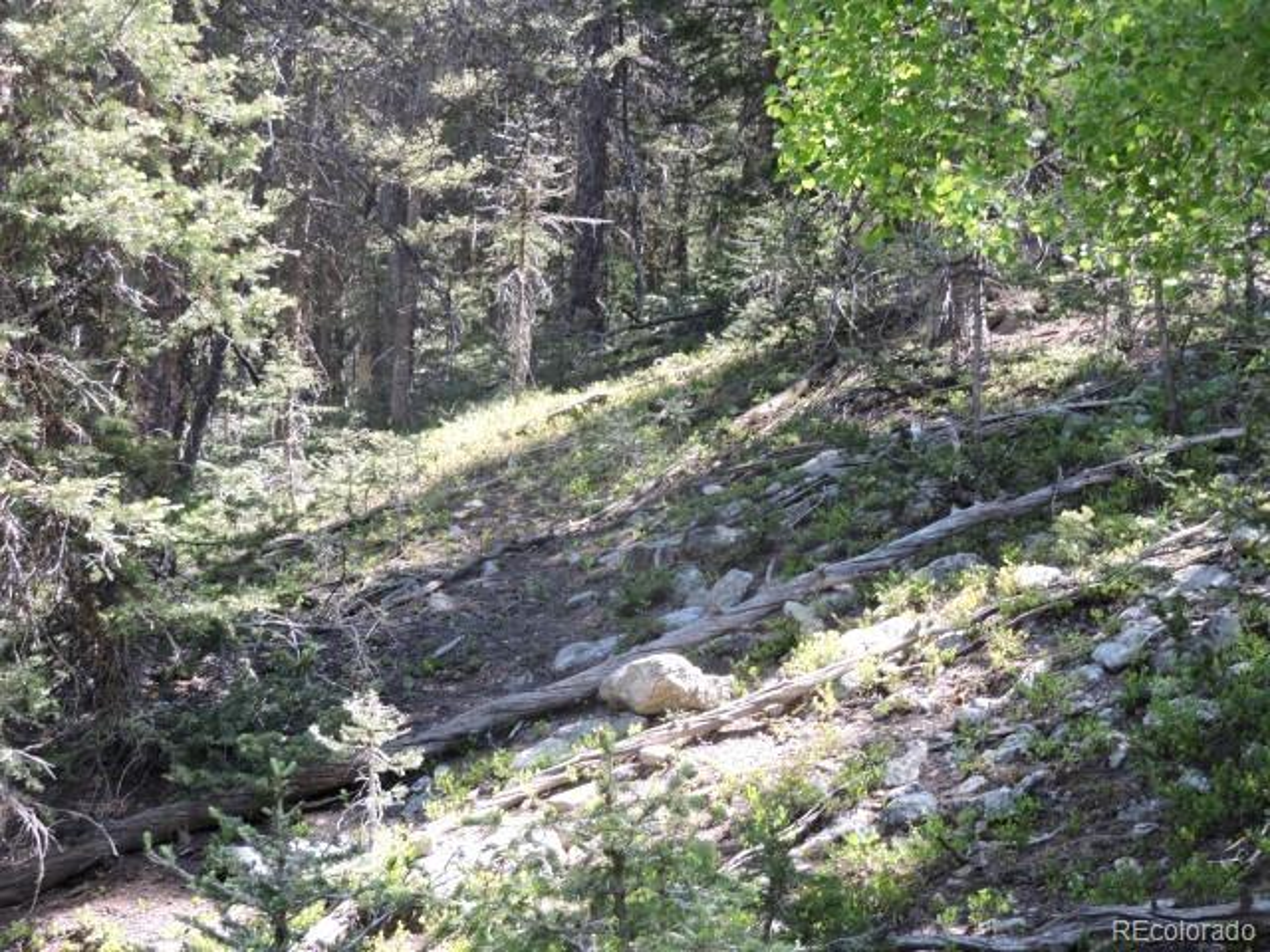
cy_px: 476
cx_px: 635
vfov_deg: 21.0
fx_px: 2568
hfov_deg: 27.8
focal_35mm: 70
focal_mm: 12.5
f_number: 3.9
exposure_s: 1/80
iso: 100
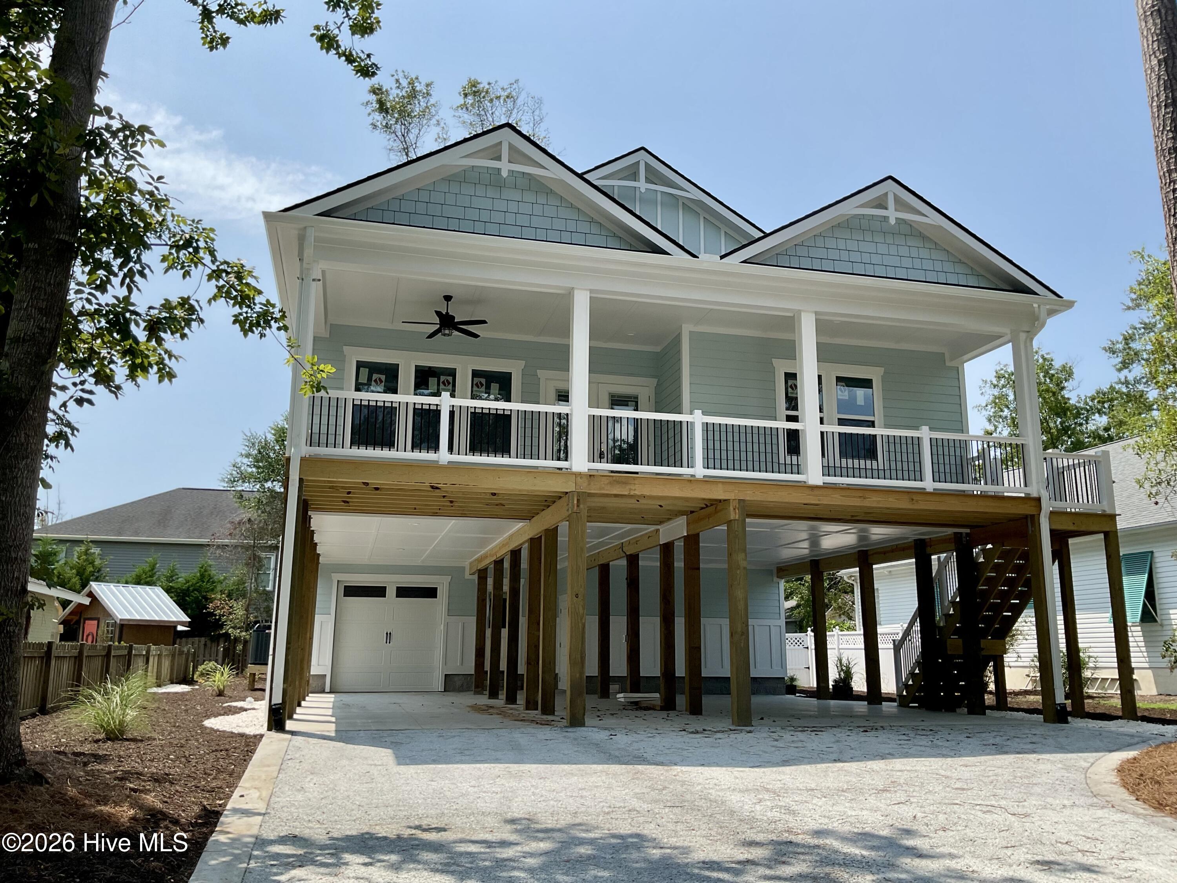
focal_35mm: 29
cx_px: 588
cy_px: 442
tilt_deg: +10.5
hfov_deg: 61.7
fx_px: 986
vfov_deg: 48.2
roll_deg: -1.3
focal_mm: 3
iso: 16
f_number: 1.8
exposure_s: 1/2141
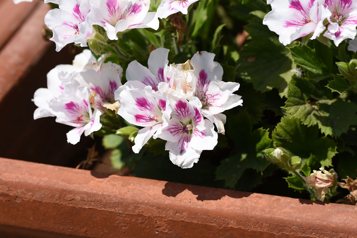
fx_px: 1264
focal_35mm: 128
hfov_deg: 16.1
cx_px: 178
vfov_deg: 10.8
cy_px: 119
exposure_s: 1/1000
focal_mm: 85
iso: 125
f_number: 4.8
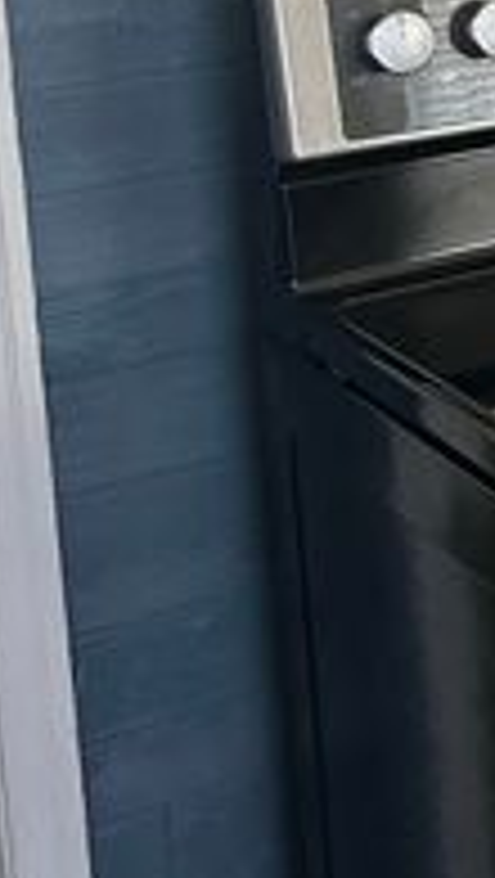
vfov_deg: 21.1
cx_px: 1098
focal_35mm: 97
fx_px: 2259
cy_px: -38
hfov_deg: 11.0
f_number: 1.5
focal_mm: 5.7
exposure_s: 1/60
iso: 200
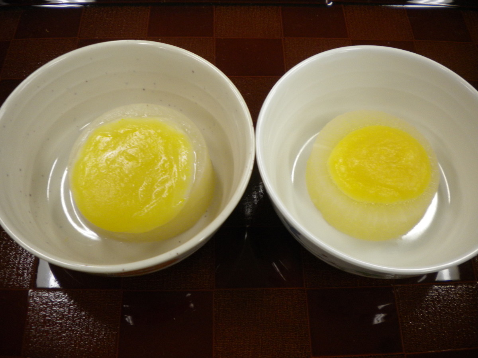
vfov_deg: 40.7
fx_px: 483
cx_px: 239
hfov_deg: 52.6
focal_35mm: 35
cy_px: 179
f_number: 3.1
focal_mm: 6.3
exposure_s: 1/53
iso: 241
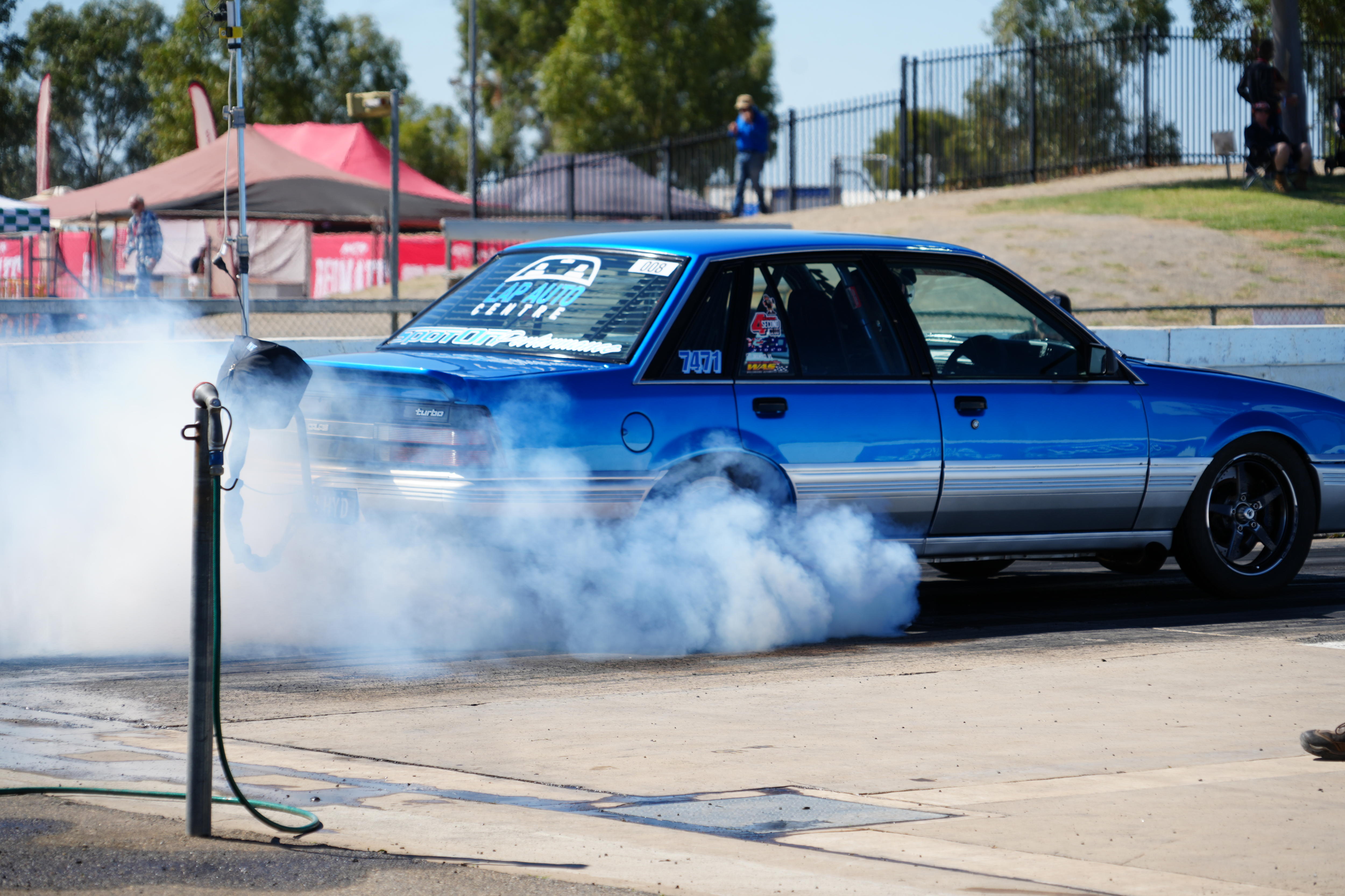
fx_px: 5454
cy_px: 448
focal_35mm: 146
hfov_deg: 14.1
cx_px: 672
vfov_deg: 9.4
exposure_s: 1/400
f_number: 6.3
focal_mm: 146
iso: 100
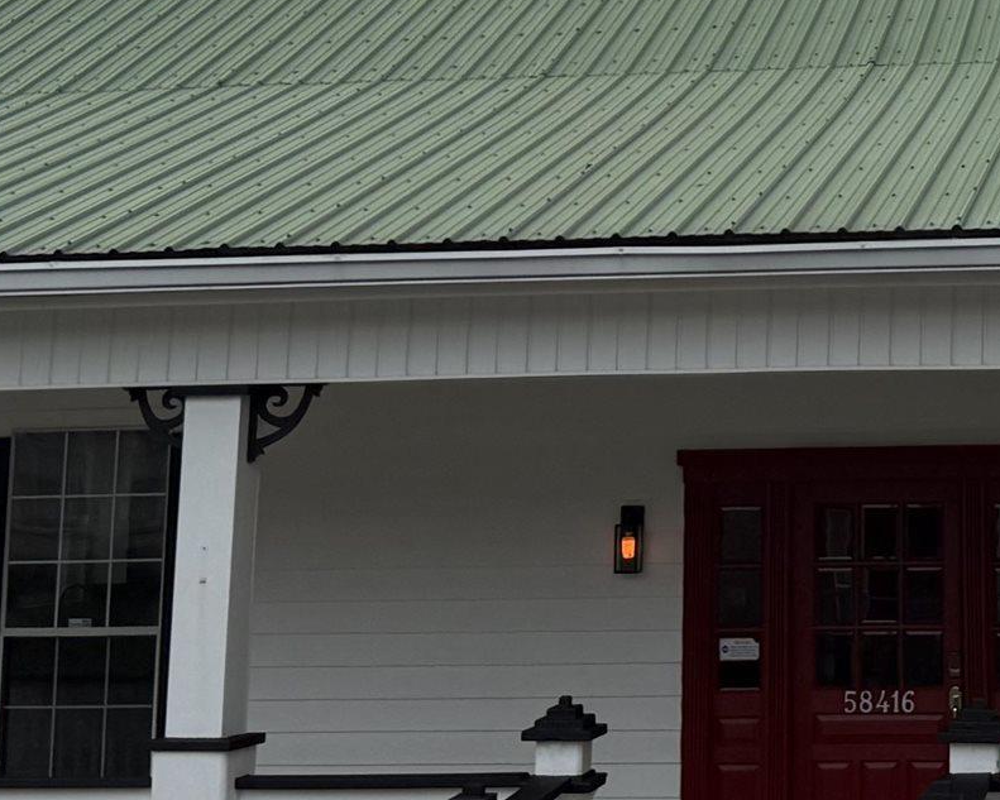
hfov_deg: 20.5
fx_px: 2694
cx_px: 937
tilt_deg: +12.4
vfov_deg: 16.2
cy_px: -150
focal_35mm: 91
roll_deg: +1.0
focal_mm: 6.76
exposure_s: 1/3279
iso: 80
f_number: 1.78
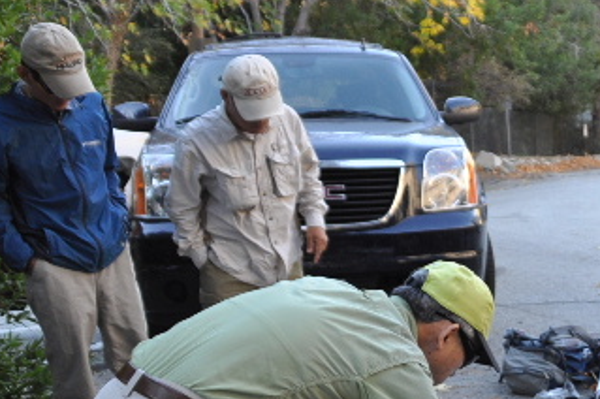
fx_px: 1099
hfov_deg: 27.8
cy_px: 347
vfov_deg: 20.2
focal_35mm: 66
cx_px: 662
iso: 400
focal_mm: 18
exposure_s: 1/125
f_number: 5.6
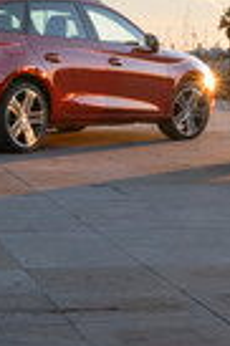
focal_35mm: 118
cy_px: 27
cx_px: 201
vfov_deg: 17.1
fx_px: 1134
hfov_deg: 11.5
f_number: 22
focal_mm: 38
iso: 500
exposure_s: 1/20
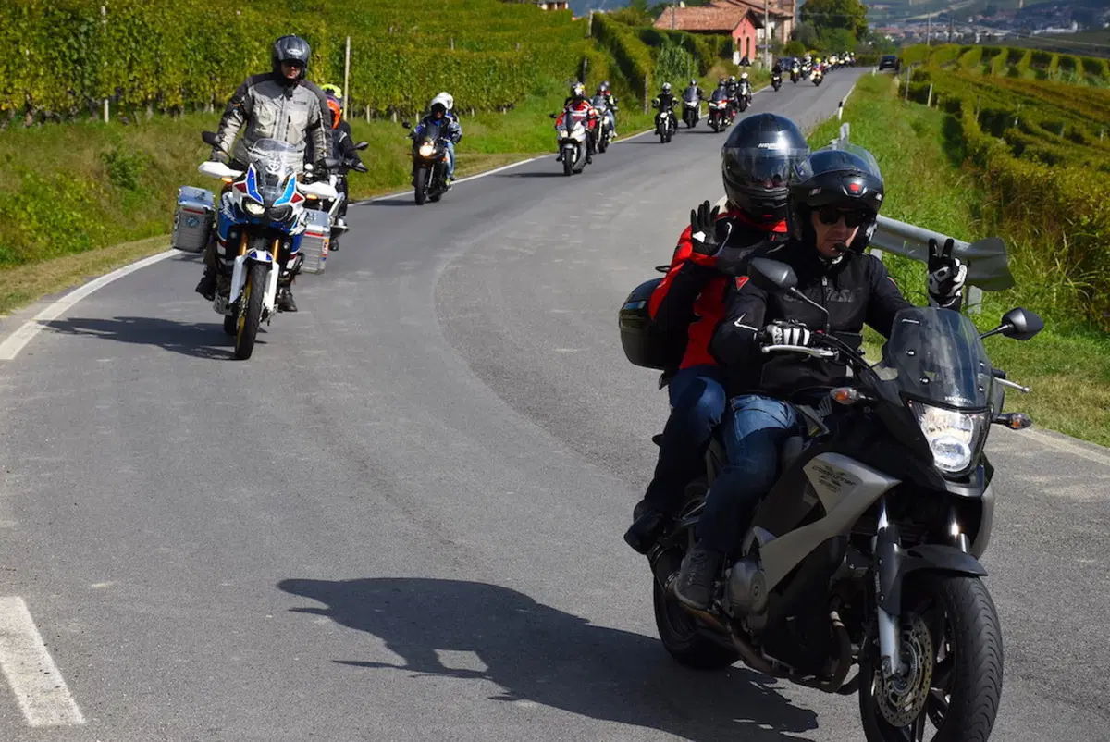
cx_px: 555
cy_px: 371
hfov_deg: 26.0
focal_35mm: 78
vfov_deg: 17.5
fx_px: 2407
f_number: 7.1
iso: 500
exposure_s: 1/2500
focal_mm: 52
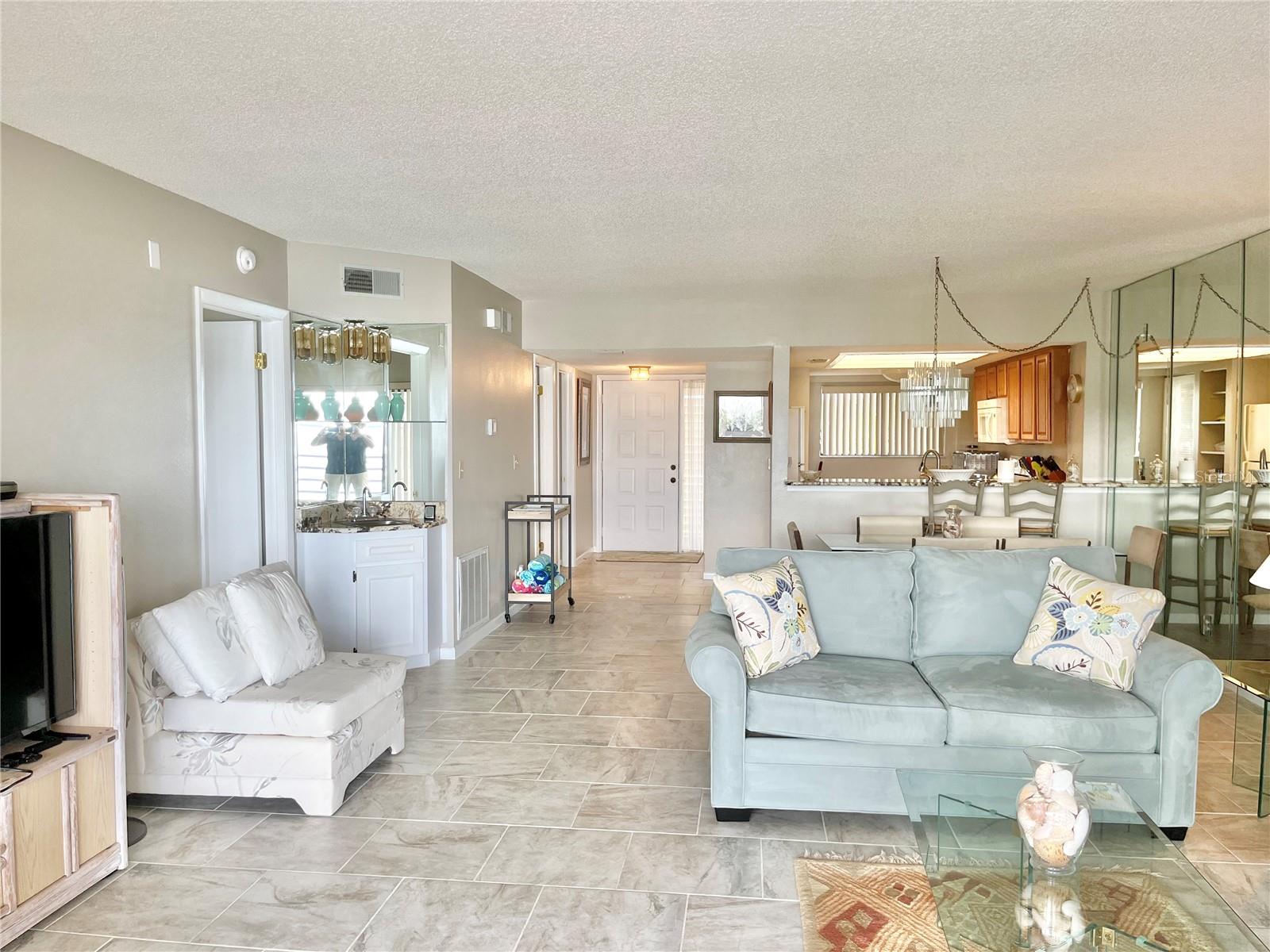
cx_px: 635
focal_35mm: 26
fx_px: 954
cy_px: 476
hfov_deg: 67.3
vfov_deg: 53.1
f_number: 1.6
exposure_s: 1/120
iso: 64
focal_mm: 5.1
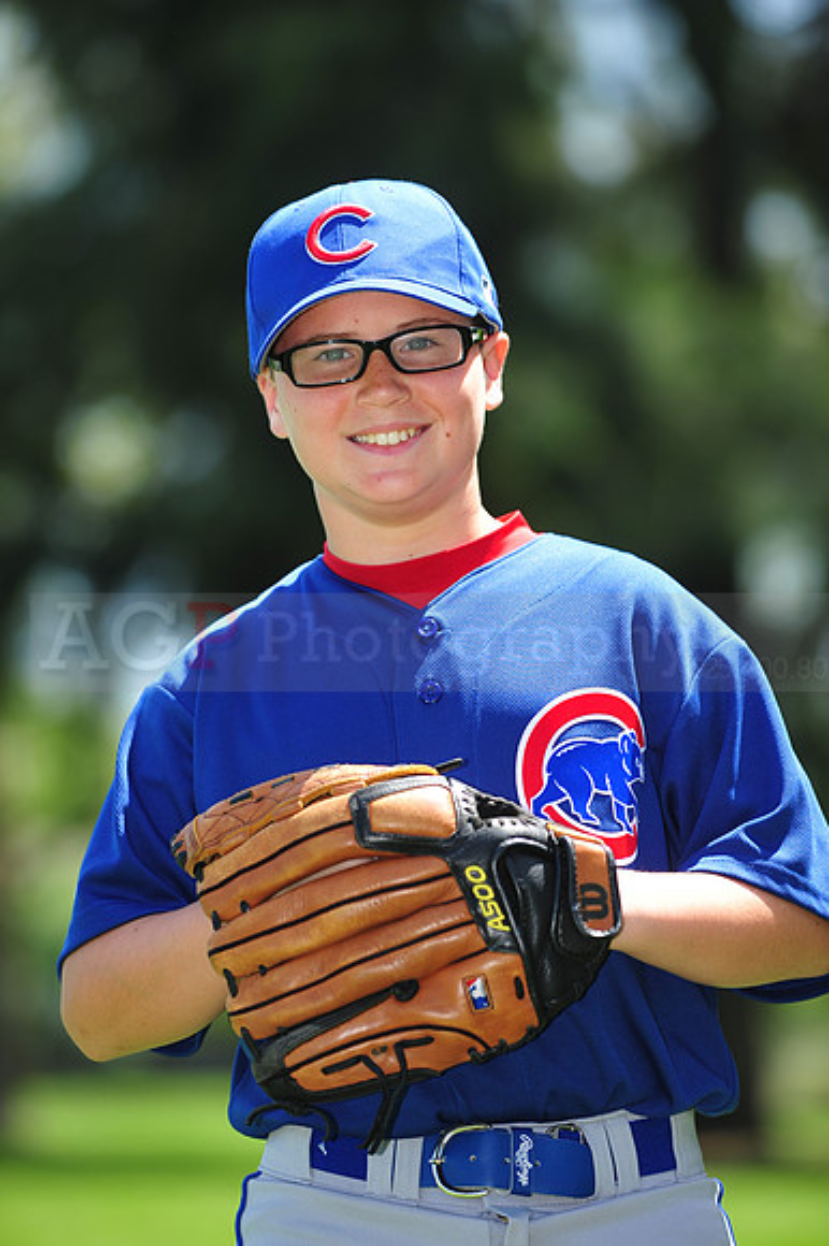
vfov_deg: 10.3
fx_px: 6916
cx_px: 414
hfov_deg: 6.9
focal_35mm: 200
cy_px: 623
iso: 200
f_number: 4.5
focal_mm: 200
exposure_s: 1/500
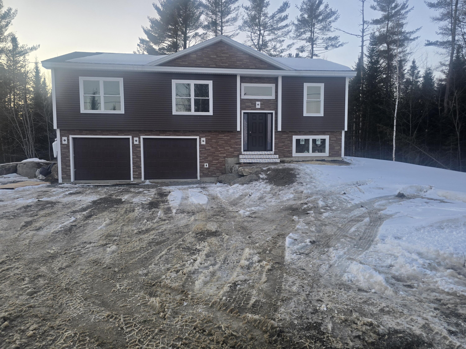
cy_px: 174
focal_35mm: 23
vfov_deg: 58.9
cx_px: 233
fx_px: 310
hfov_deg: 73.9
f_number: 1.7
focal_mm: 6.3
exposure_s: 1/180
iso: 80
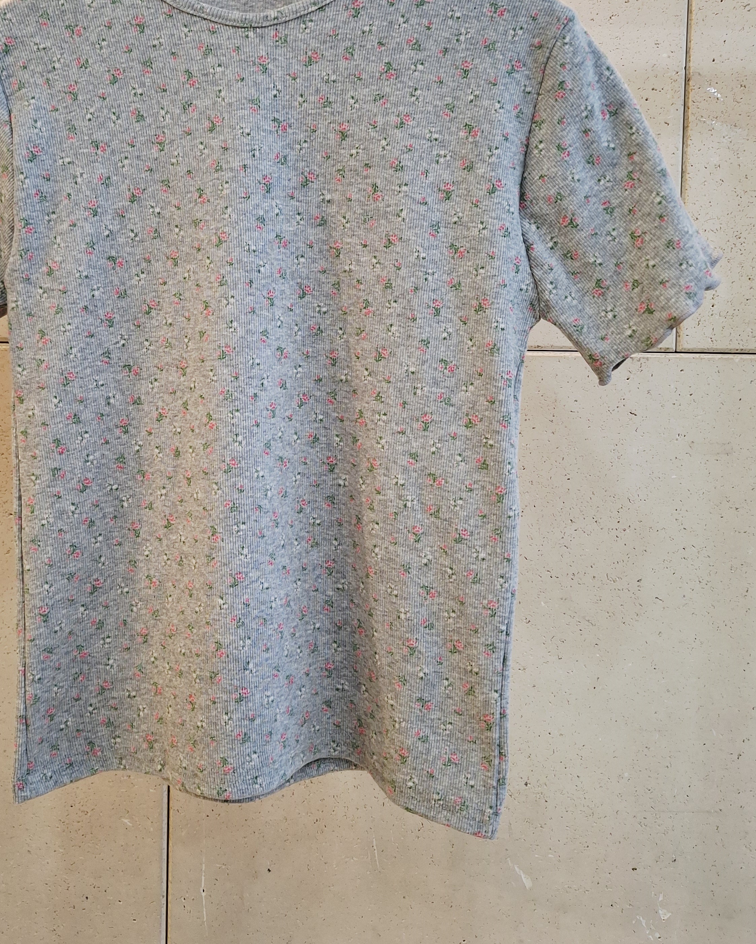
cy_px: 385
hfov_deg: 41.8
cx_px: 261
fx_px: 979
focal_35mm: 35
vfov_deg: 51.2
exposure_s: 1/120
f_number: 1.8
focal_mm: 5.23
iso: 320
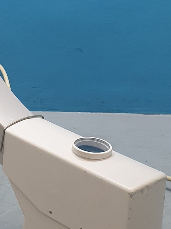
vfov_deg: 18.2
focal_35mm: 101
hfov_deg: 14.3
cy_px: -62
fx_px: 665
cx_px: -20
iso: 200
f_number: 2.4
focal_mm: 4.3
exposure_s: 1/50
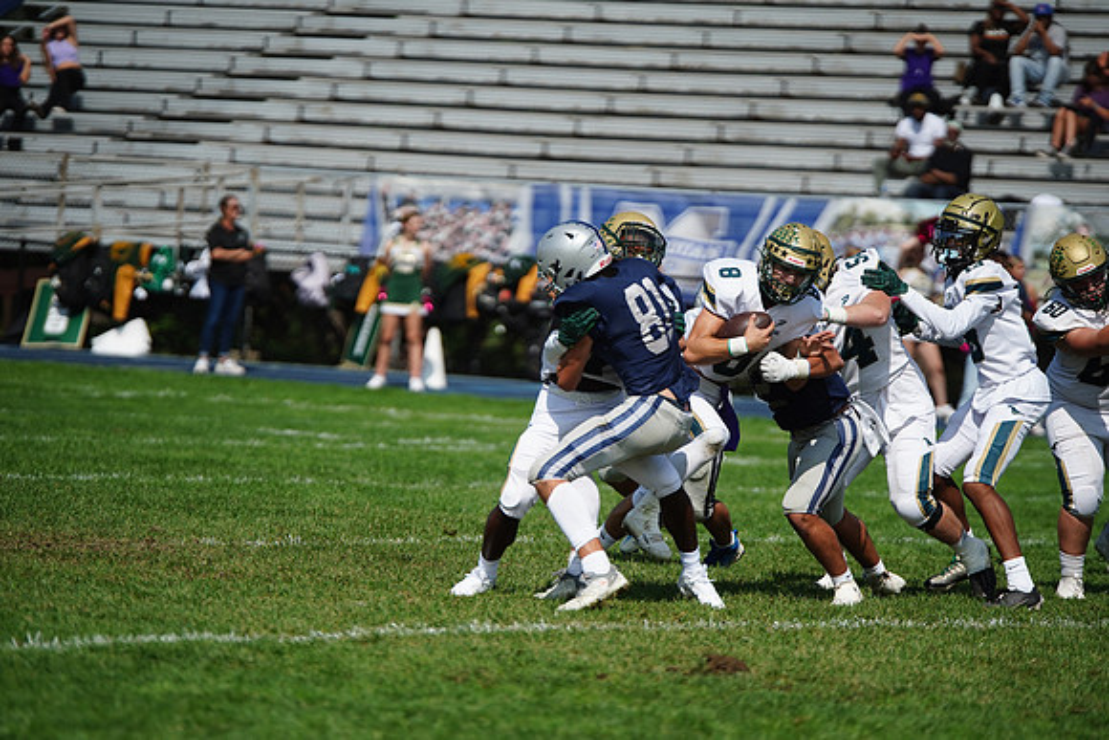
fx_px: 8042
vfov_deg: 5.3
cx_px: 554
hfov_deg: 7.9
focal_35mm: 261
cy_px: 370
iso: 400
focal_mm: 261
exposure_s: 1/8000
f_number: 2.8
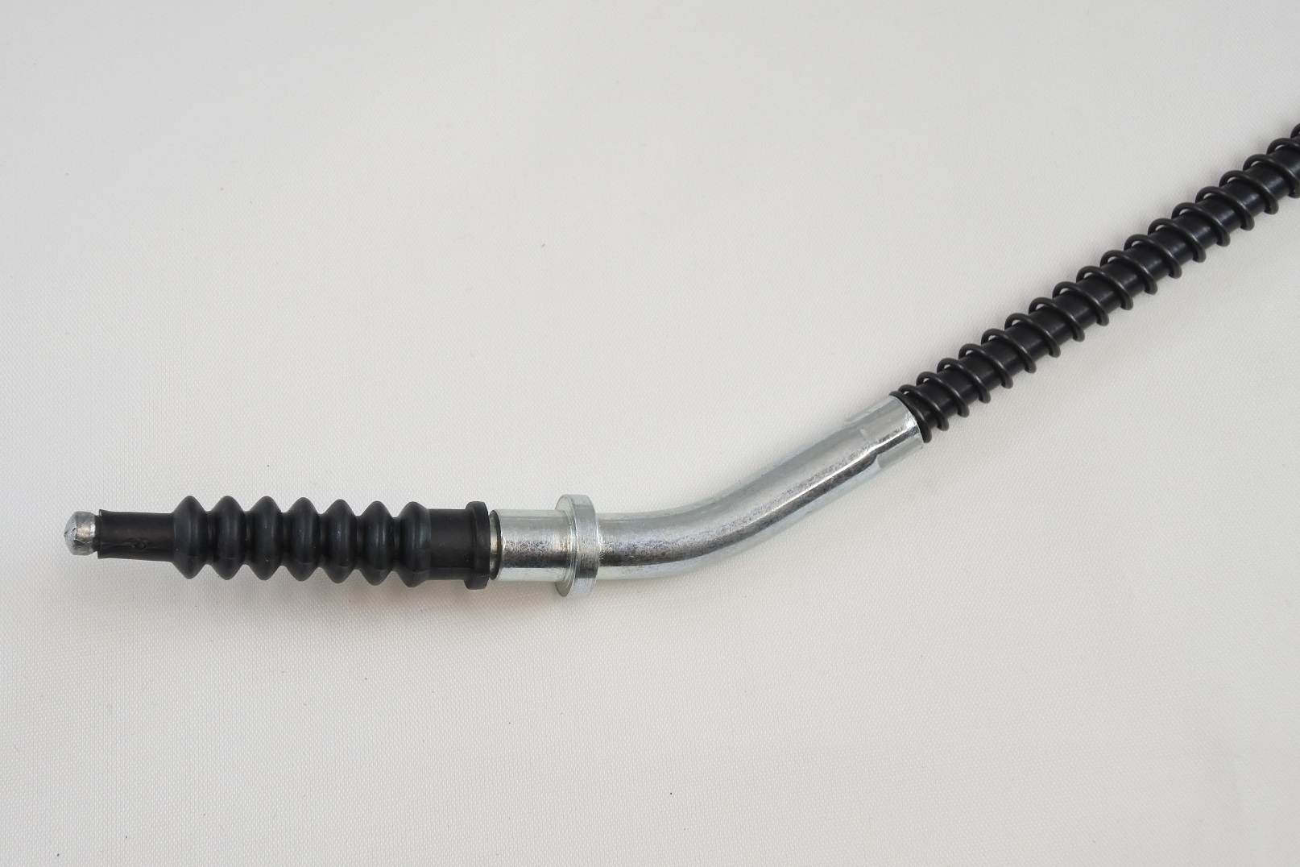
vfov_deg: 22.6
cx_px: 650
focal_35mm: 60
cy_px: 434
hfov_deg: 33.4
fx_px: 2166
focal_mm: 22.3
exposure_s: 1/125
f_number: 4.8
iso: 400
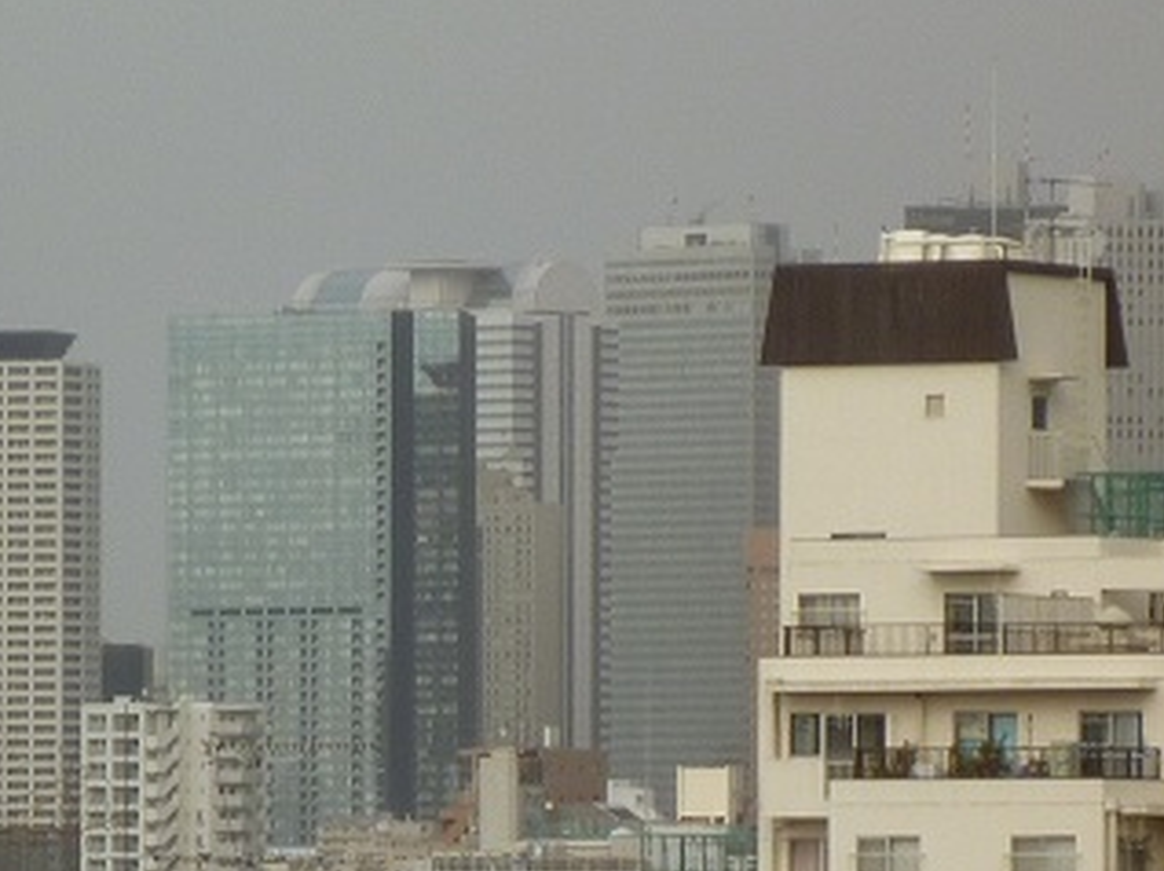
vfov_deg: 3.9
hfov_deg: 5.2
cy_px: 664
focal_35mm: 384
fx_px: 12903
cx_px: 304
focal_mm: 22
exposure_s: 1/125
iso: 100
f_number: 5.9
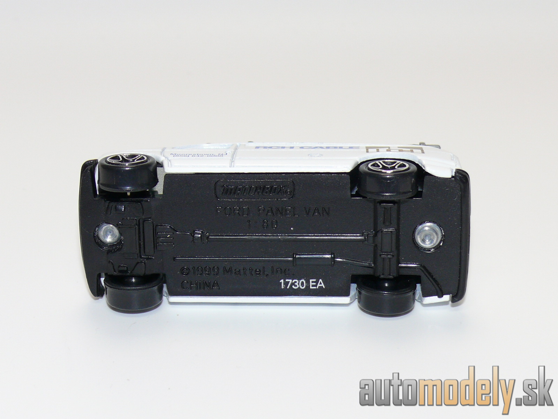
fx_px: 1564
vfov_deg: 15.2
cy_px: 210
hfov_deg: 20.2
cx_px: 279
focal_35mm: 97
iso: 100
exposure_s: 1/30
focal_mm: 13
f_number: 4
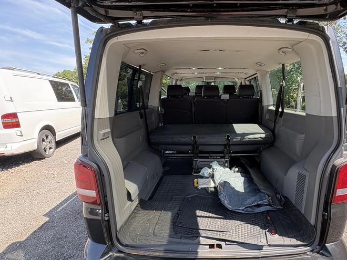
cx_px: 206
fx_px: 190
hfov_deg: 83.8
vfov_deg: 68.6
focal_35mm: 19
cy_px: 141
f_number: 2.2
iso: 80
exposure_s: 1/137
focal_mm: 2.22
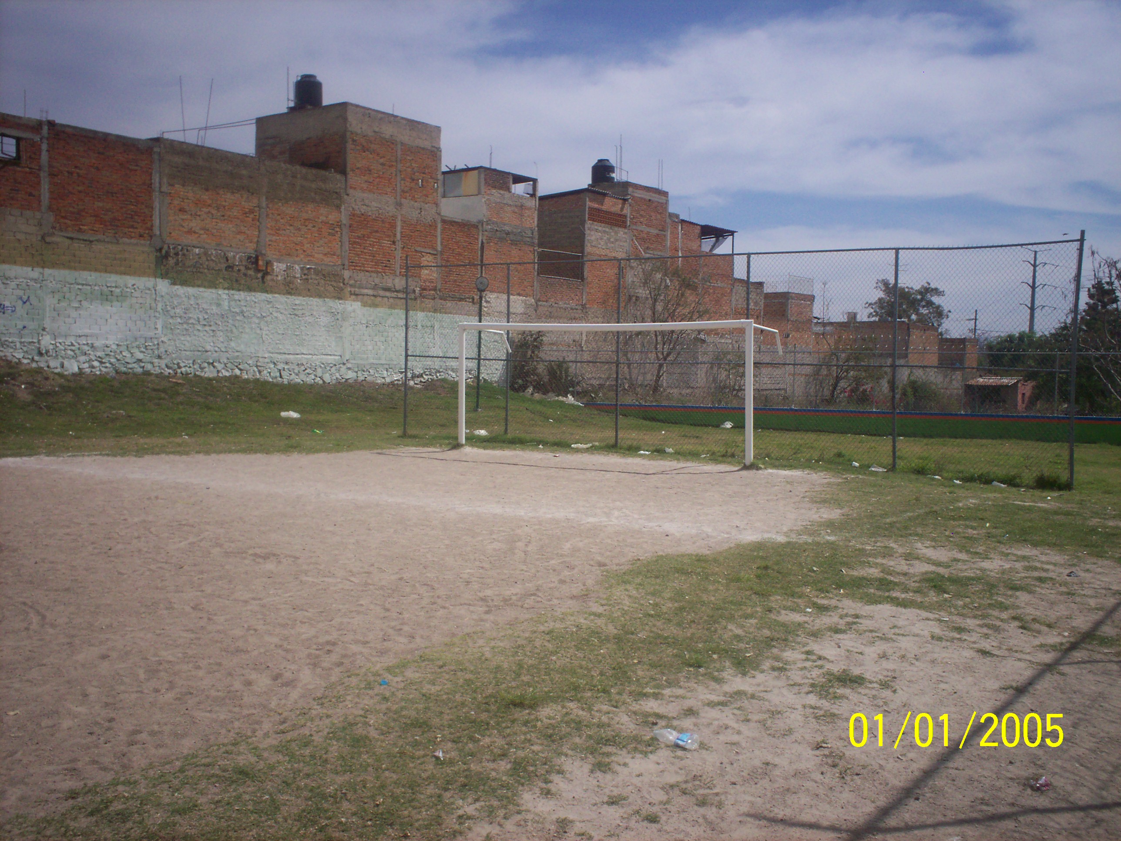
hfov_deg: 51.4
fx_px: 1166
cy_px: 420
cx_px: 560
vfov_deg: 39.7
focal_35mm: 36
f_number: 4.5
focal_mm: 6
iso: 100
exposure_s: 1/1692
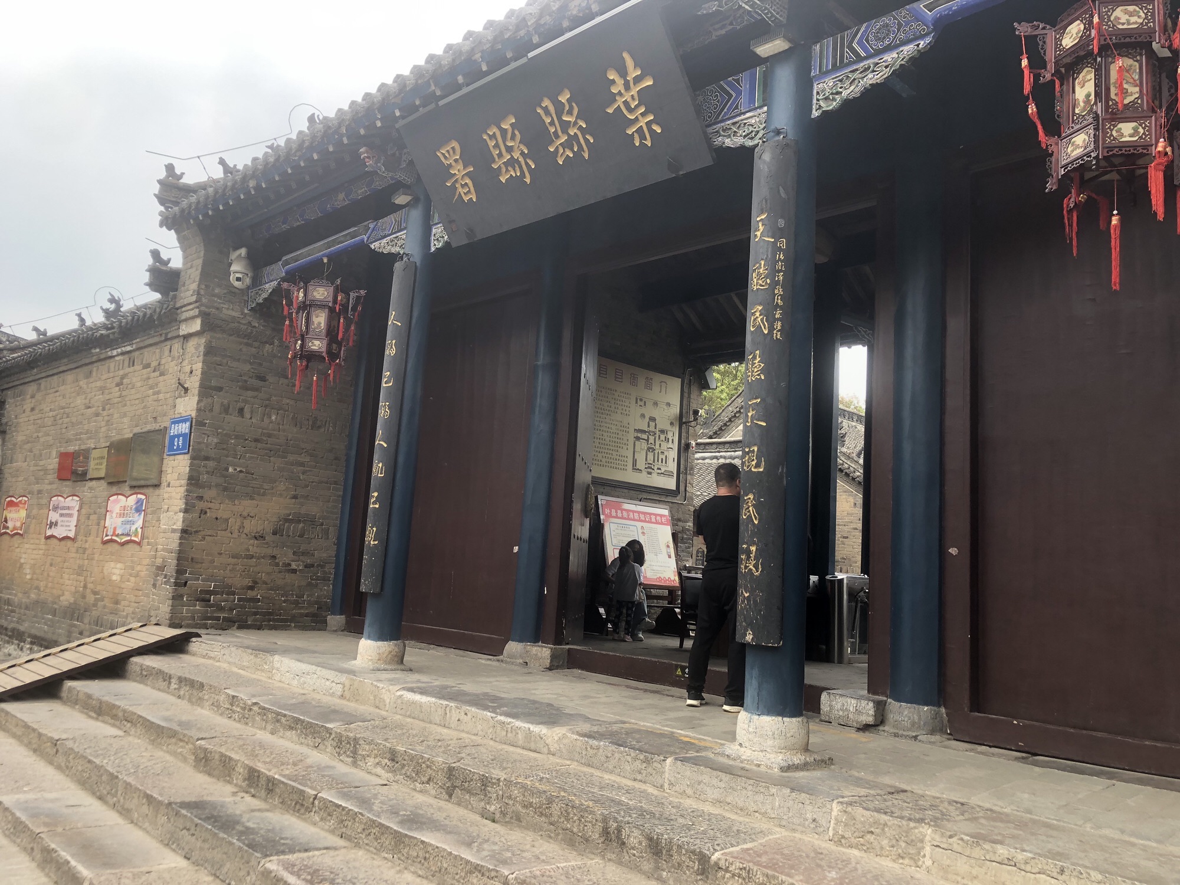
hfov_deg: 63.4
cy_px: 442
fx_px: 954
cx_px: 590
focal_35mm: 28
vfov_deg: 49.7
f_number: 1.8
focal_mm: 3.99
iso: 20
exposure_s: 1/243
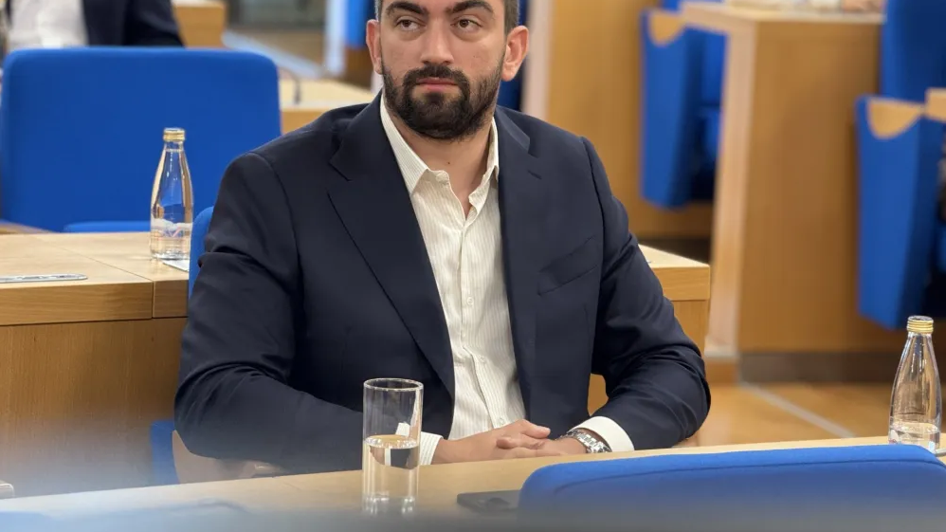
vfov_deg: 9.2
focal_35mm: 131
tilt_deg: -7.7
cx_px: 473
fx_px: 3285
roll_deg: -3.4
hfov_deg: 16.4
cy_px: 202
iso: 400
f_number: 2.8
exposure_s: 1/60
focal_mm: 15.66
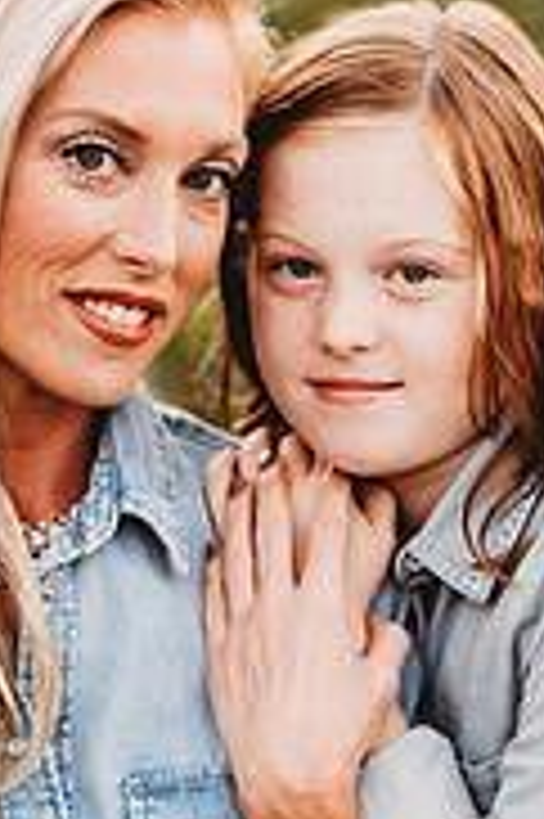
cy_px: 454
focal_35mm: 210
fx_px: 4769
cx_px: 288
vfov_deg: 9.8
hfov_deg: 6.5
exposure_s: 1/200
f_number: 2.2
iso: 125
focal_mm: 85
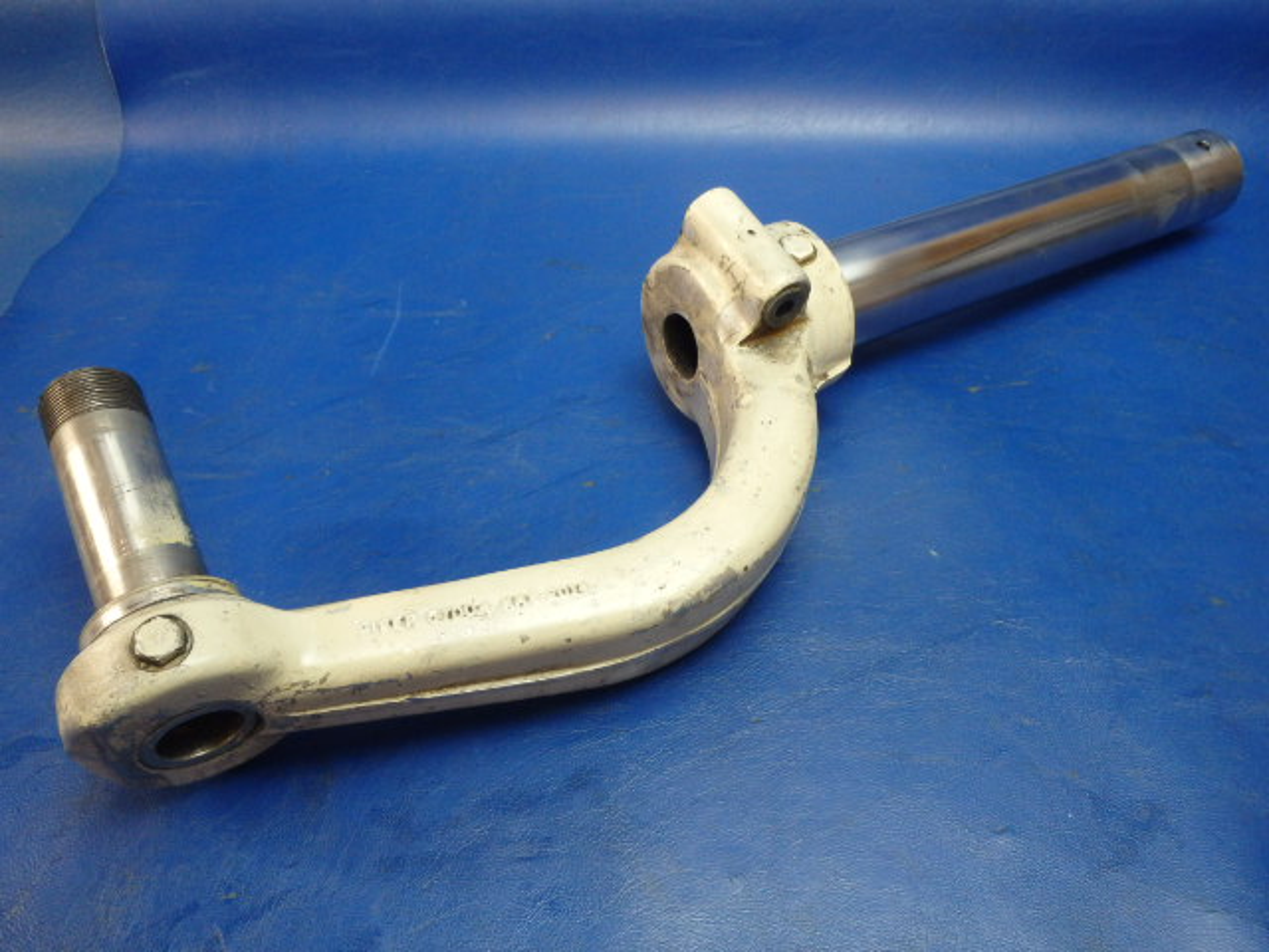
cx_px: 634
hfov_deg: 63.4
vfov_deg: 49.7
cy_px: 476
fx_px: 1026
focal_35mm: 28
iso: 400
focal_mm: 5
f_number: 3.9
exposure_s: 1/30
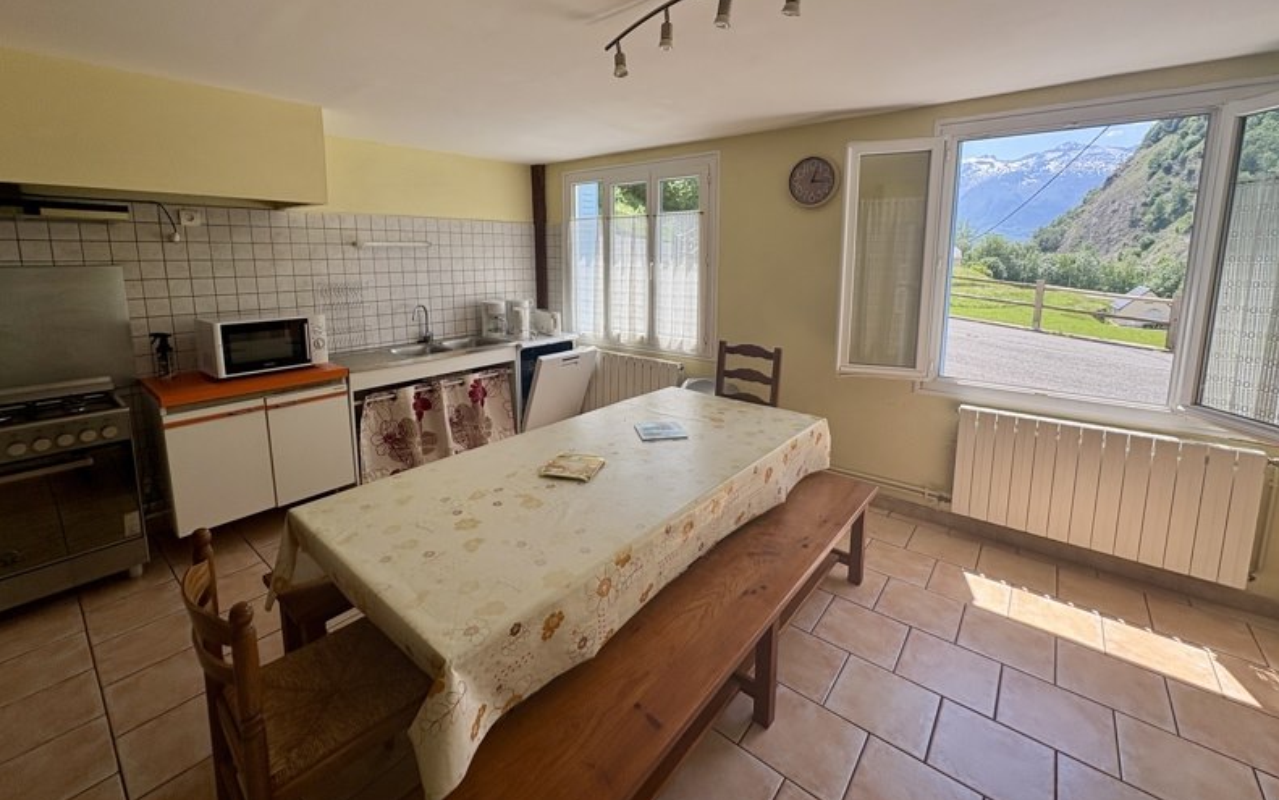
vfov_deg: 74.1
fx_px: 523
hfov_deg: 101.4
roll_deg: +0.1
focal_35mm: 15
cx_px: 634
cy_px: 325
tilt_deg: -7.1
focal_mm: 2.22
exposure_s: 1/318
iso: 64
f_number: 2.2
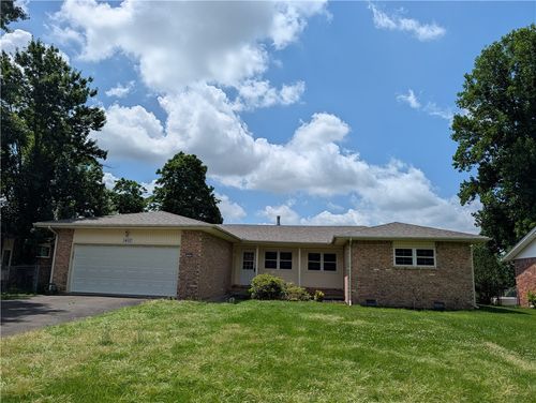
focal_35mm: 24
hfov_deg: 71.5
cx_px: 268
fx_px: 372
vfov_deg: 56.9
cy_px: 202
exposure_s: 1/2463
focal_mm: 6.9
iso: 19
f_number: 1.68
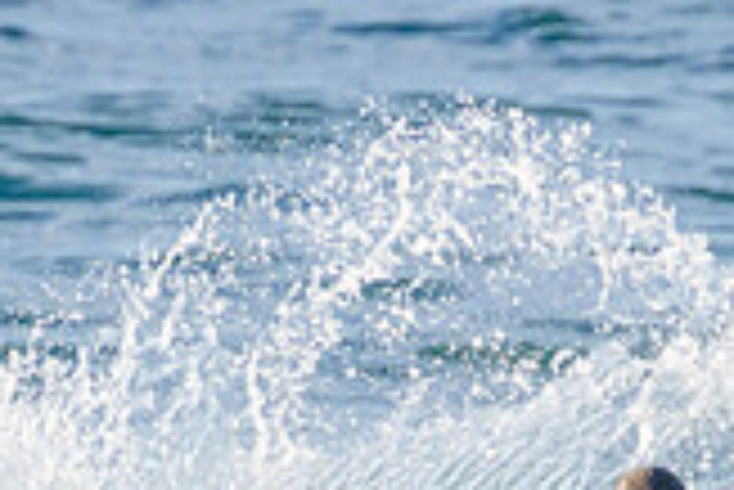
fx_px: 58036
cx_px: 675
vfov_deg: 0.5
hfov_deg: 0.7
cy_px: 735
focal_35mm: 2844
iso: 1800
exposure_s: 1/2000
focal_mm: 800
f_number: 11
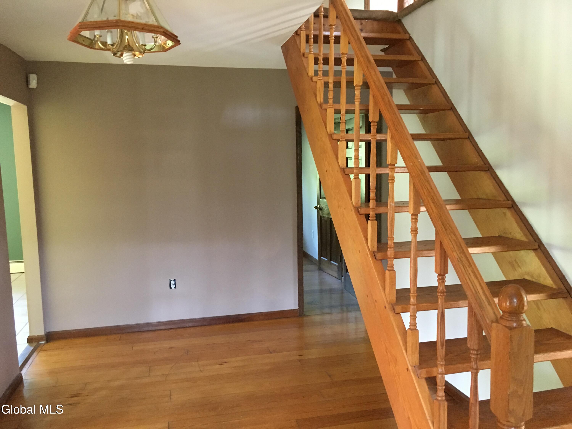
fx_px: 479
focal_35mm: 29
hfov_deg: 61.7
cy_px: 214
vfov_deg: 48.2
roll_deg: +1.7
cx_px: 286
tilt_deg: -6.7
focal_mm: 4.15
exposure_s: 1/17
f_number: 2.2
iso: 200
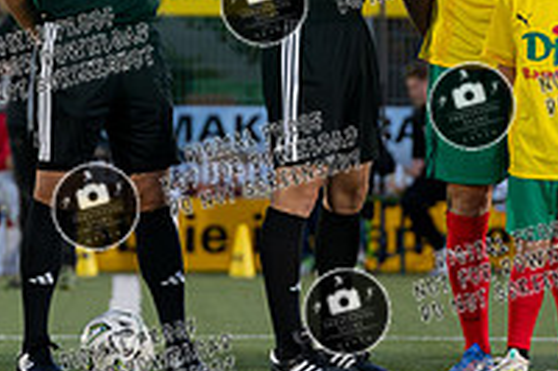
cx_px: 137
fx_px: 12126
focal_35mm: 783
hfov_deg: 2.6
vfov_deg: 1.8
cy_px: -96
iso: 3200
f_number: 3.5
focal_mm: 185
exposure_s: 1/400
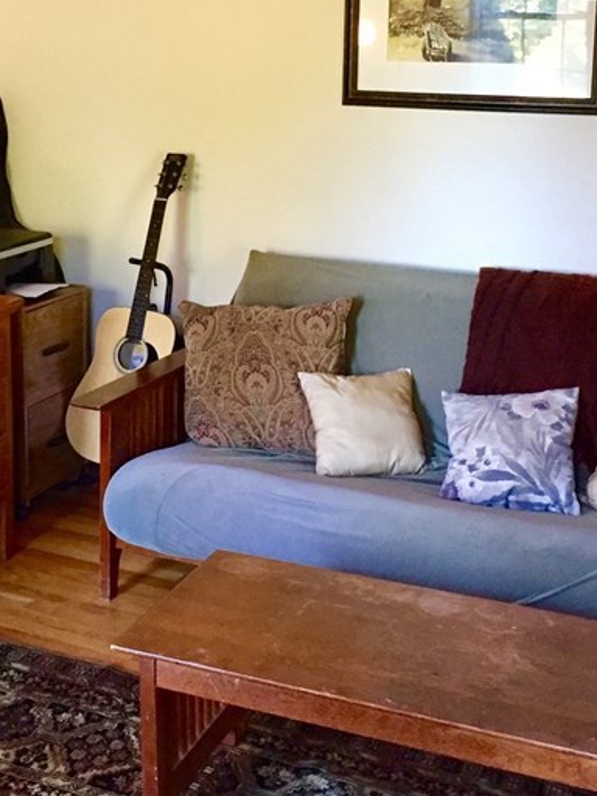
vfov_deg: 32.9
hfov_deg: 25.1
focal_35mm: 58
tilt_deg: -9.4
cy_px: 246
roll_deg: -0.4
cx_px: 183
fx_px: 1334
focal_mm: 4.15
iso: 250
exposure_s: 1/17
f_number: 2.2
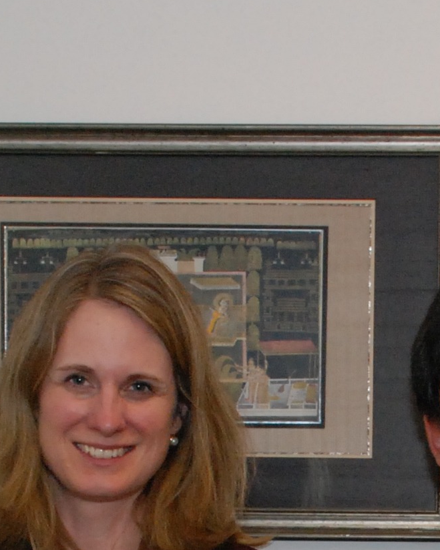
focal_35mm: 159
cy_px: 706
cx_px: 463
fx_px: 2589
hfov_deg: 9.6
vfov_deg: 11.8
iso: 800
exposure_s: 1/60
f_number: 7.1
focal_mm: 24
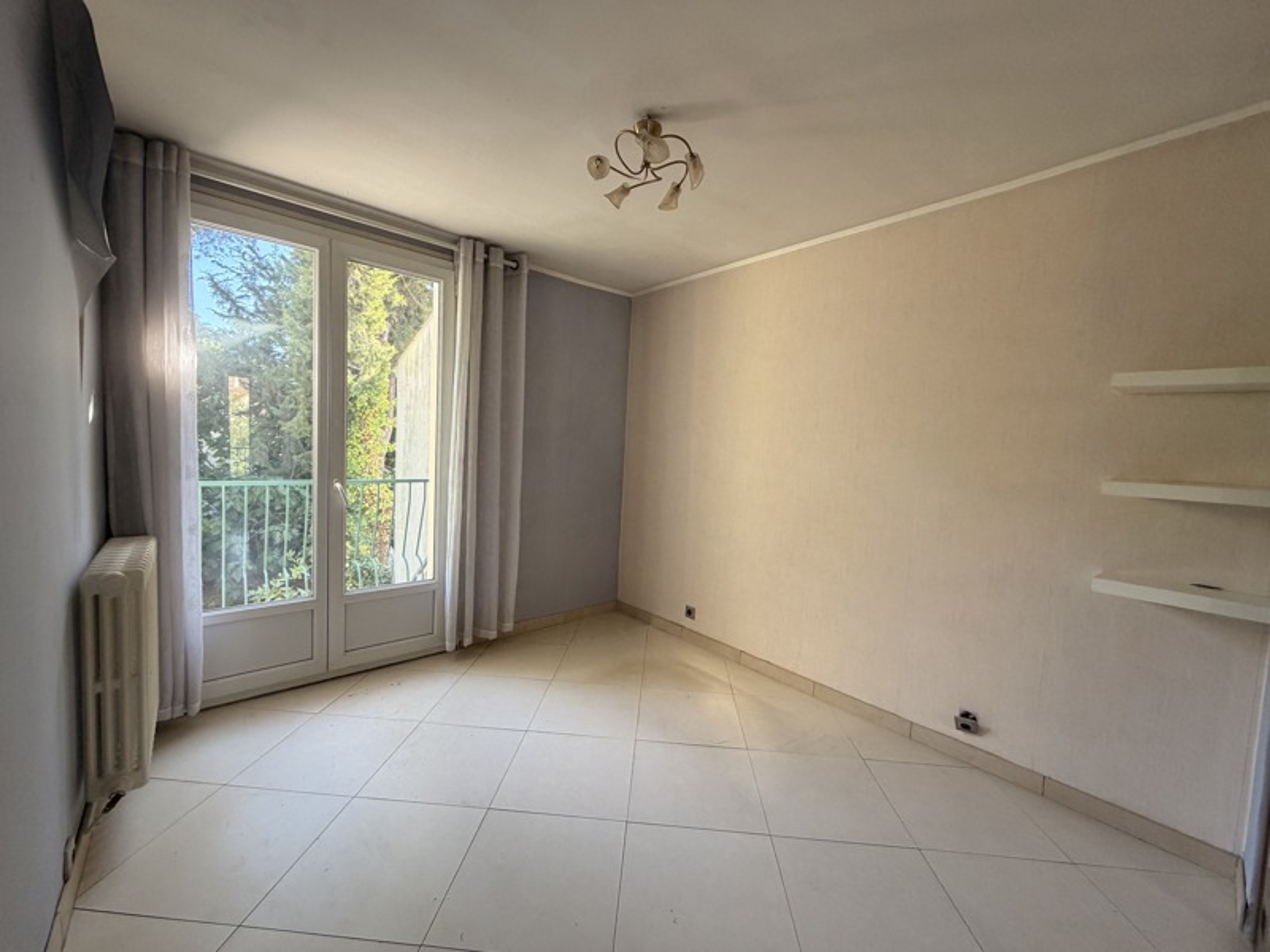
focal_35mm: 14
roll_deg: -1.8
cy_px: 476
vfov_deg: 85.7
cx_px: 635
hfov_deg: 102.1
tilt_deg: -2.7
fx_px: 514
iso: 200
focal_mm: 2.22
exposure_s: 1/121
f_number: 2.2
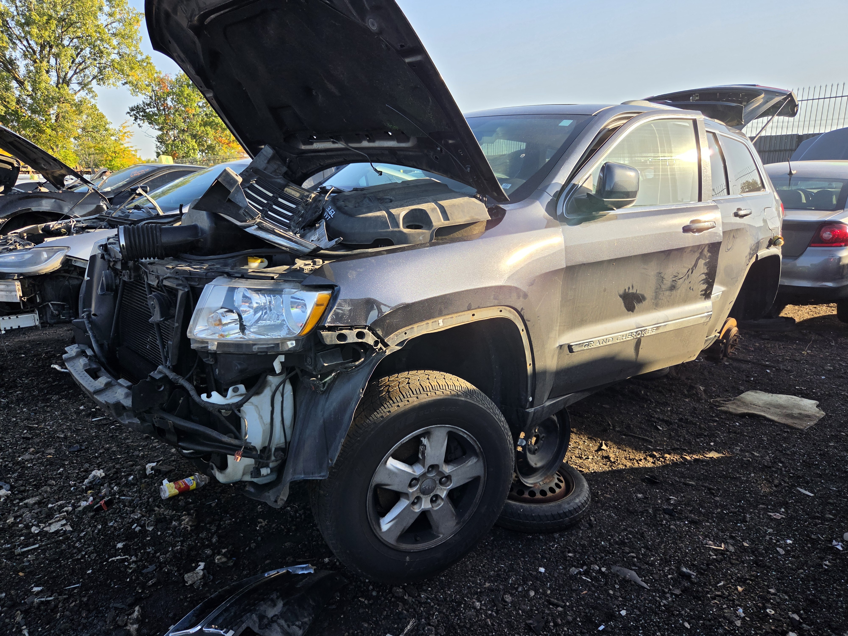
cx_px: 424
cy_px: 318
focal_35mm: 23
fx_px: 563
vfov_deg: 58.9
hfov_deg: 73.9
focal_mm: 5.4
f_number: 1.8
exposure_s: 1/2259
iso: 80
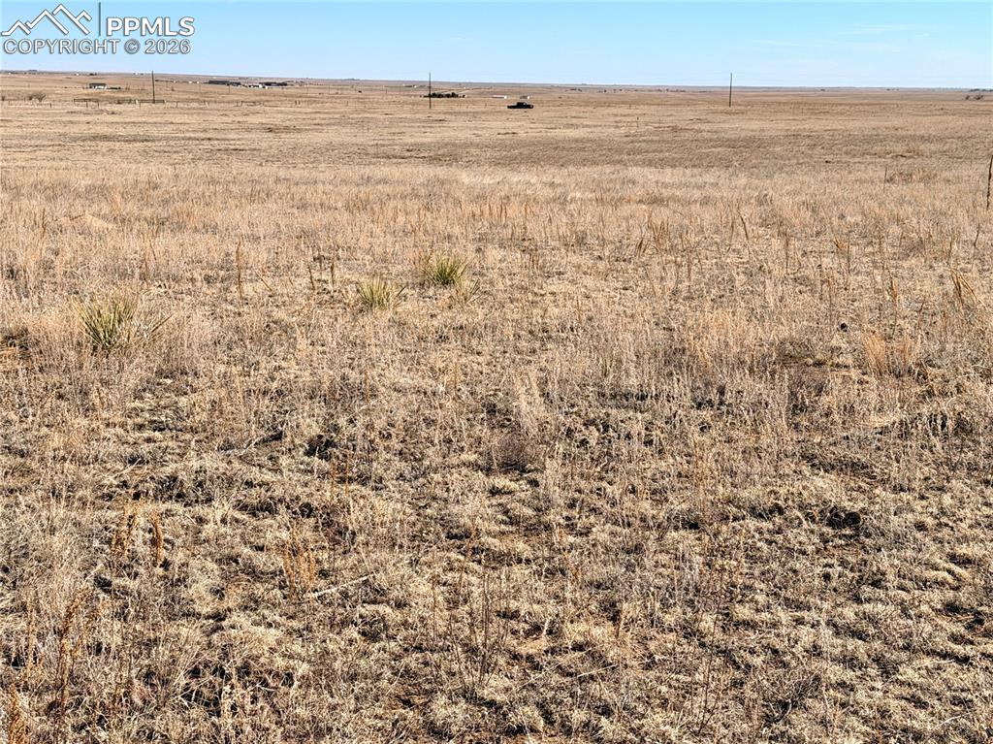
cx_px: 496
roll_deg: -0.6
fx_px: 1376
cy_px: 372
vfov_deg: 30.2
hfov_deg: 39.7
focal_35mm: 48
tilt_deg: -12.7
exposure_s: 1/5208
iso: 64
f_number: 1.78
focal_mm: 6.76
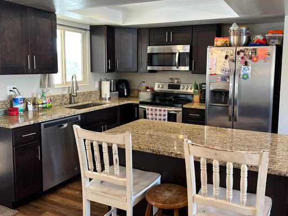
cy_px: 100
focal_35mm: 32
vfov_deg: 44.1
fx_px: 266
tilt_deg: -6.5
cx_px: 155
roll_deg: -0.4
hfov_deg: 56.8
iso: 125
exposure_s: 1/120
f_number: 1.5
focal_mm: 5.7
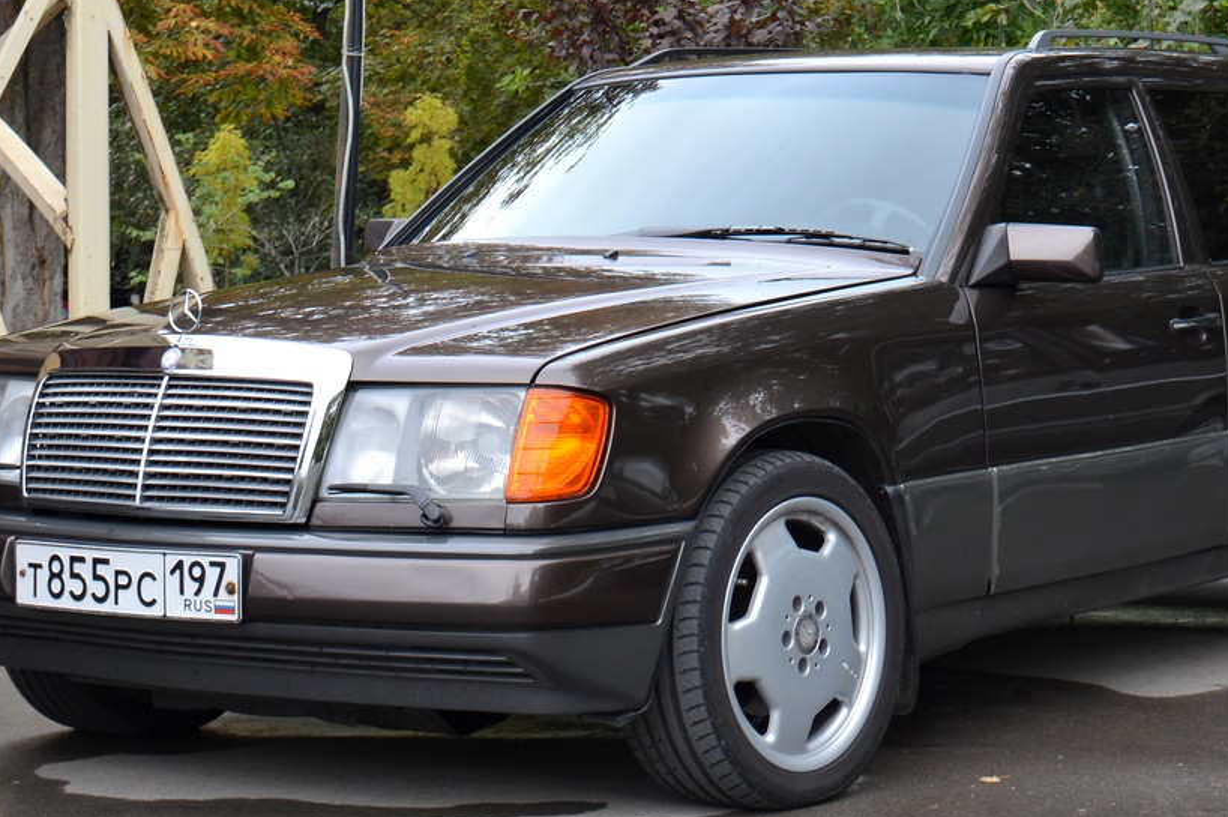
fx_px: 2999
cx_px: 680
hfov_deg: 23.1
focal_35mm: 88
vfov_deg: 15.4
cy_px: 203
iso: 220
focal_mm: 32
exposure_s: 1/125
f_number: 5.6
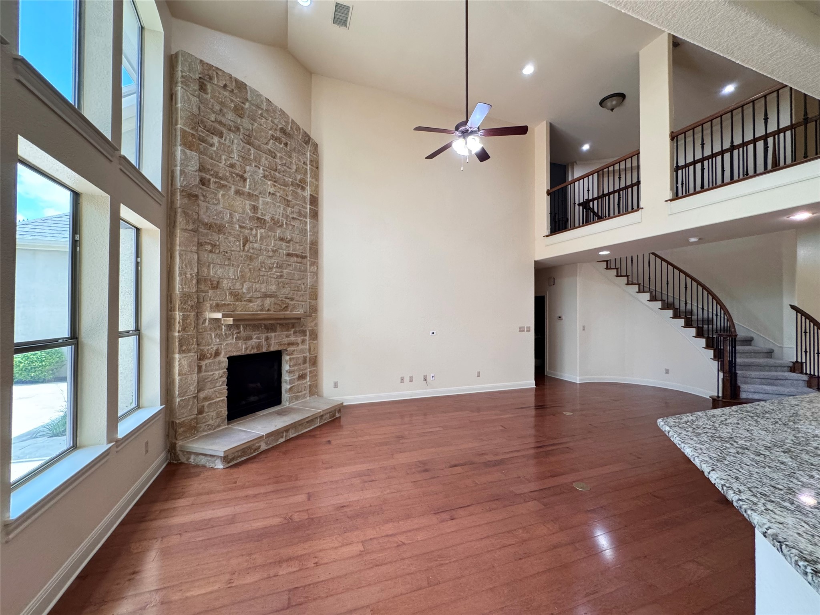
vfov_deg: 85.7
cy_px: 308
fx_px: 332
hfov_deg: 102.1
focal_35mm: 14
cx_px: 410
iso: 250
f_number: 2.2
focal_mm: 2.22
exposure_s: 1/120
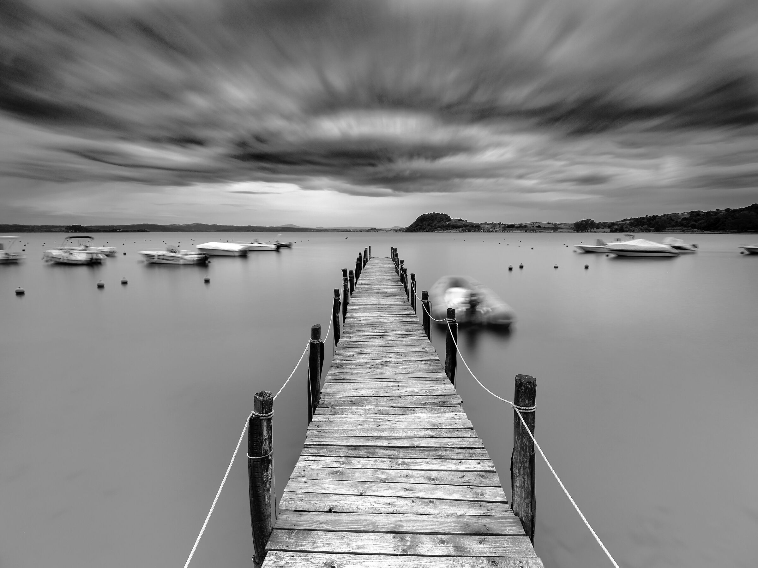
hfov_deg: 94.5
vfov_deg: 78.1
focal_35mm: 16
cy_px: 284
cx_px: 379
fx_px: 350
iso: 400
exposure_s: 60
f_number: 4
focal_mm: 8
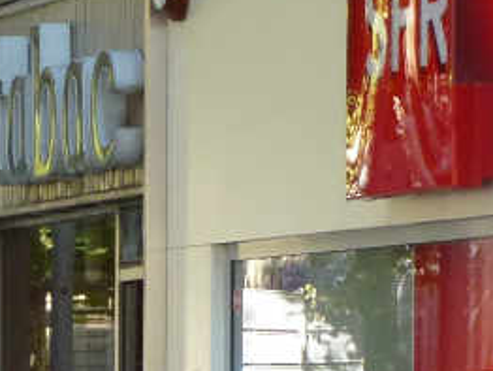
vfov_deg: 3.9
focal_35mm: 375
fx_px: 5346
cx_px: -467
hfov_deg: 5.2
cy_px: 670
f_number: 4.8
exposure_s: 1/80
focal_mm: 14.8
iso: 250
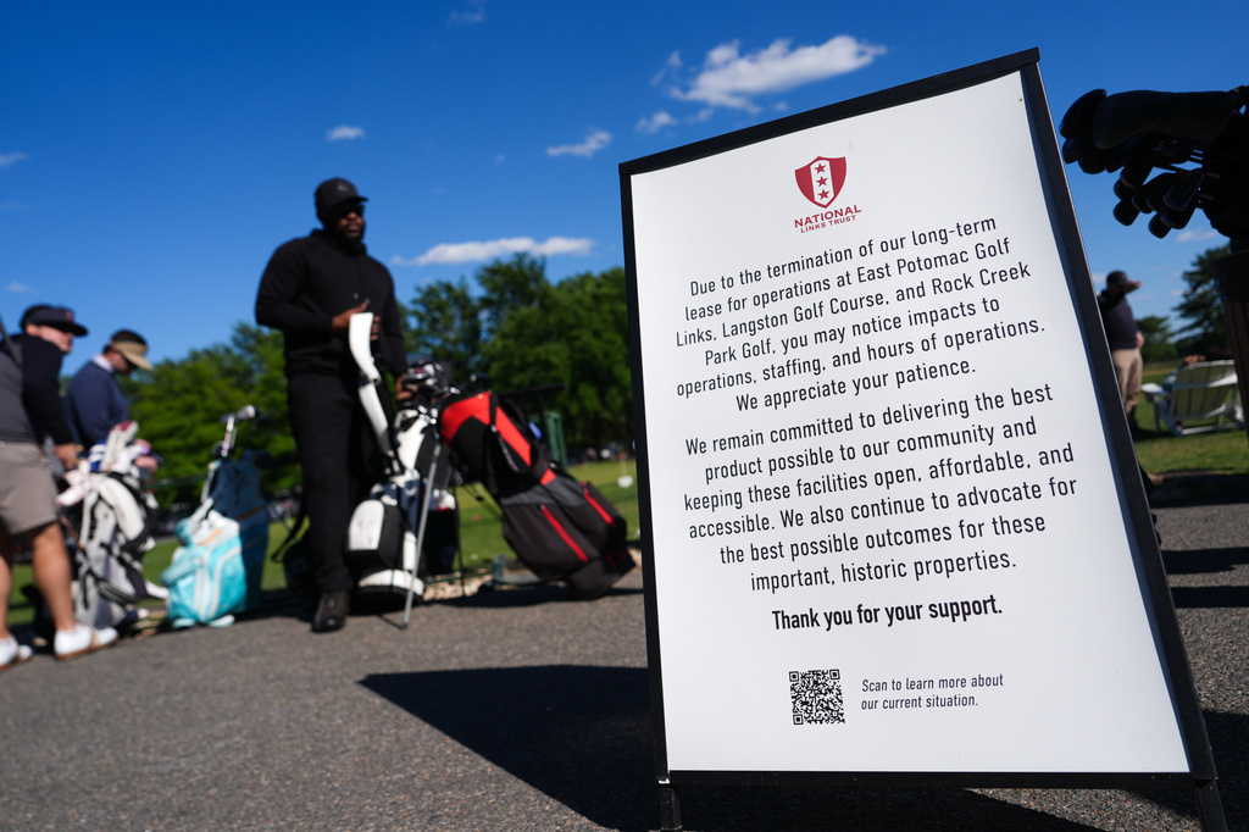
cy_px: 416
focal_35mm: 24
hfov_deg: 73.8
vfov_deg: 53.1
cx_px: 624
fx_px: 832
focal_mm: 24
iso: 125
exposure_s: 1/5000
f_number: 2.8
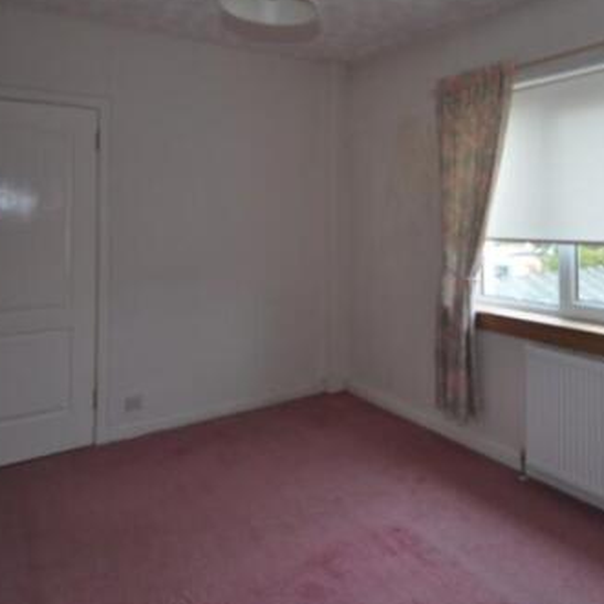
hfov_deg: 55.7
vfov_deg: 56.6
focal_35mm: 28
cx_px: 426
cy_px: 210
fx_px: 550
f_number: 4.2
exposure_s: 1/60
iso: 400
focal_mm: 11
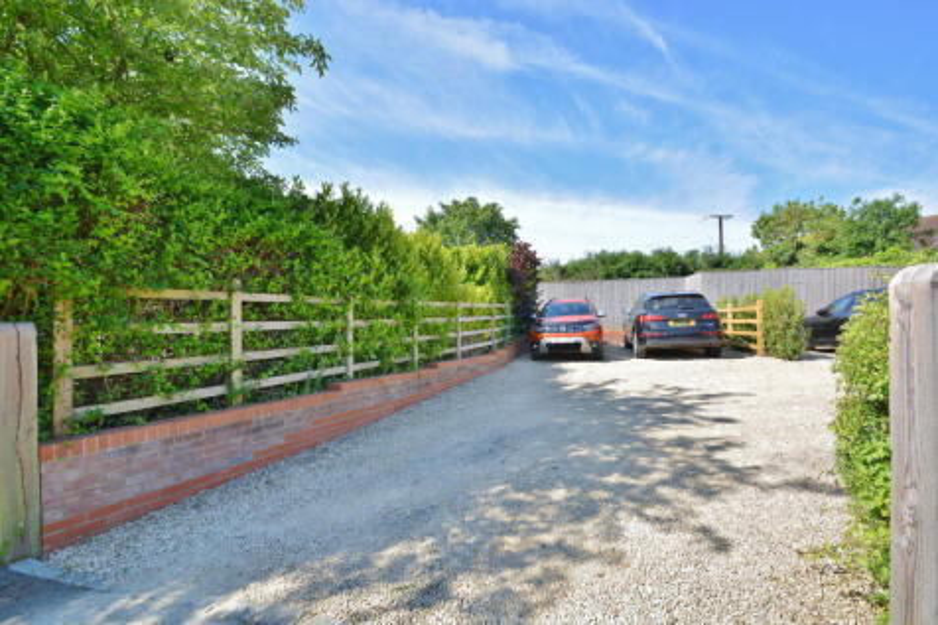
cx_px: 469
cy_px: 312
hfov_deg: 100.4
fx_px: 391
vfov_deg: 77.3
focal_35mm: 15
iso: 200
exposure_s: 1/250
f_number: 8
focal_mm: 10
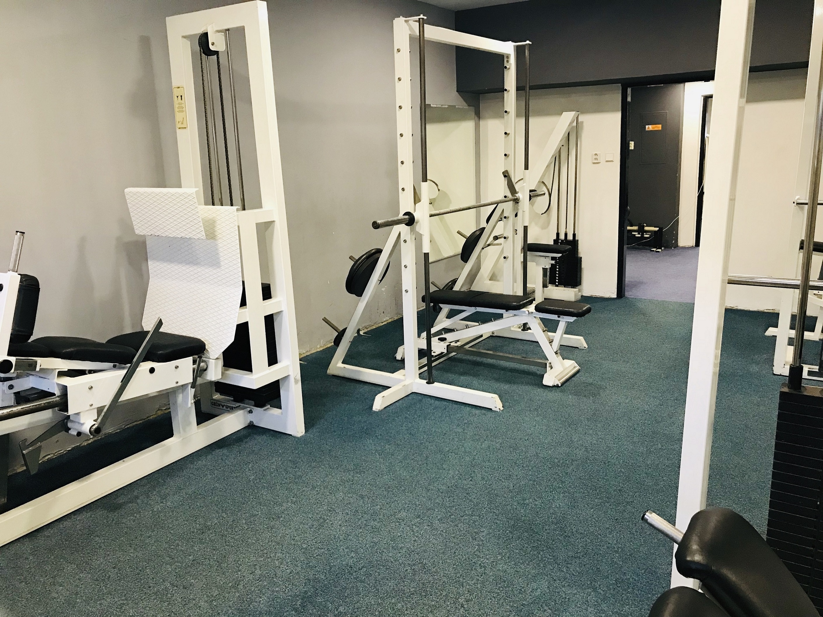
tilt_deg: -13.2
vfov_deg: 49.8
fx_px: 666
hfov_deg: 63.4
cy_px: 308
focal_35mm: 28
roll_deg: +2.3
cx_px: 412
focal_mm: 3.99
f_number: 1.8
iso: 64
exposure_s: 1/17
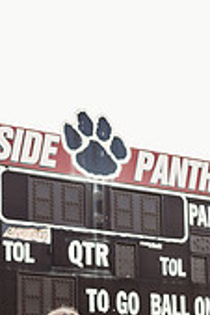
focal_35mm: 64
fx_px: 559
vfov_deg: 27.7
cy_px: 375
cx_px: 108
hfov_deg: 21.3
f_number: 2.8
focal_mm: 24
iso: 200
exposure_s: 1/500
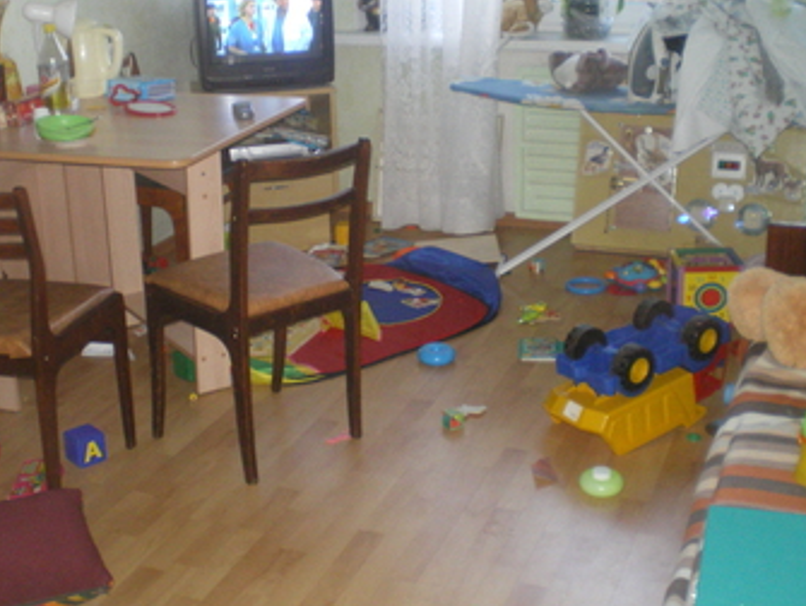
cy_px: 250
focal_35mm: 51
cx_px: 356
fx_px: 1189
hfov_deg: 37.4
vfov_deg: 28.6
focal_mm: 6.3
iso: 400
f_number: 3.1
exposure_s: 1/30
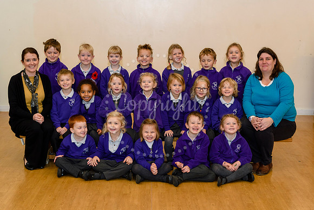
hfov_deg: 35.0
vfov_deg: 23.8
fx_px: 497
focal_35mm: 57
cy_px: 105
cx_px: 157
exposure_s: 1/60
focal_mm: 38
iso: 800
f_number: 5.6
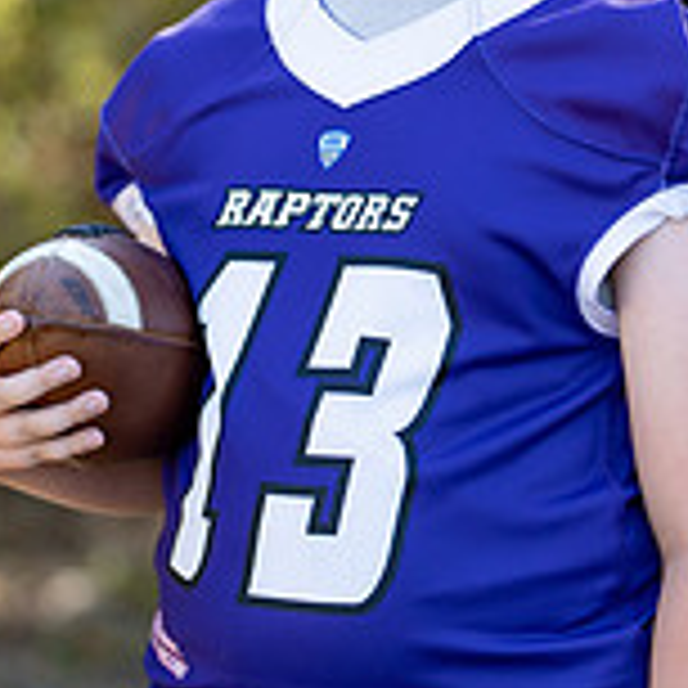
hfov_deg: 9.1
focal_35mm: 192
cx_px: 556
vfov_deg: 9.1
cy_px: 211
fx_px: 4317
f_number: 1.2
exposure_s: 1/1600
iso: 100
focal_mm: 50
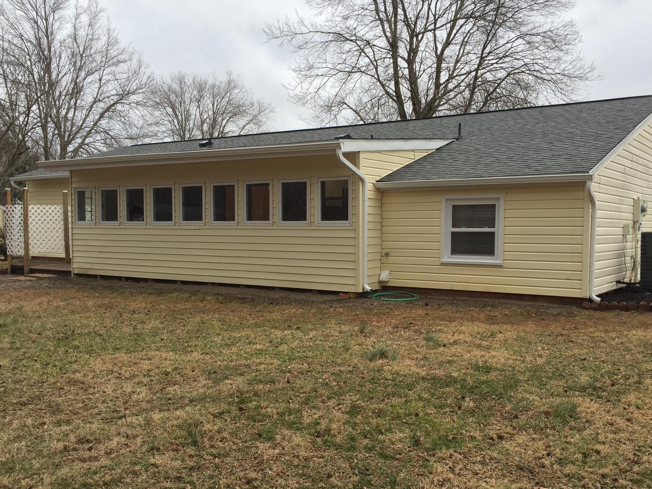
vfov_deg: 41.7
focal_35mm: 34
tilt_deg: -3.3
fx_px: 640
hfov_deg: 53.8
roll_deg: -0.5
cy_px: 274
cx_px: 364
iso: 32
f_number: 2.2
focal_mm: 4.15
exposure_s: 1/172
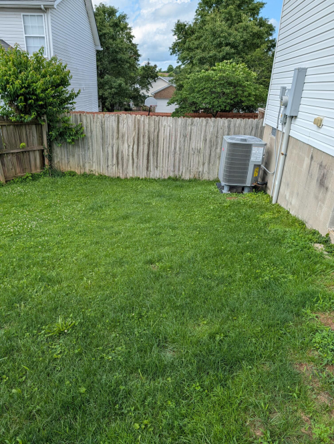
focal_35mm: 24
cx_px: 167
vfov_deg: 71.5
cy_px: 222
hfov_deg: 56.9
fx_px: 308
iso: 22
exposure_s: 1/797
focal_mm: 6.9
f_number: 1.68
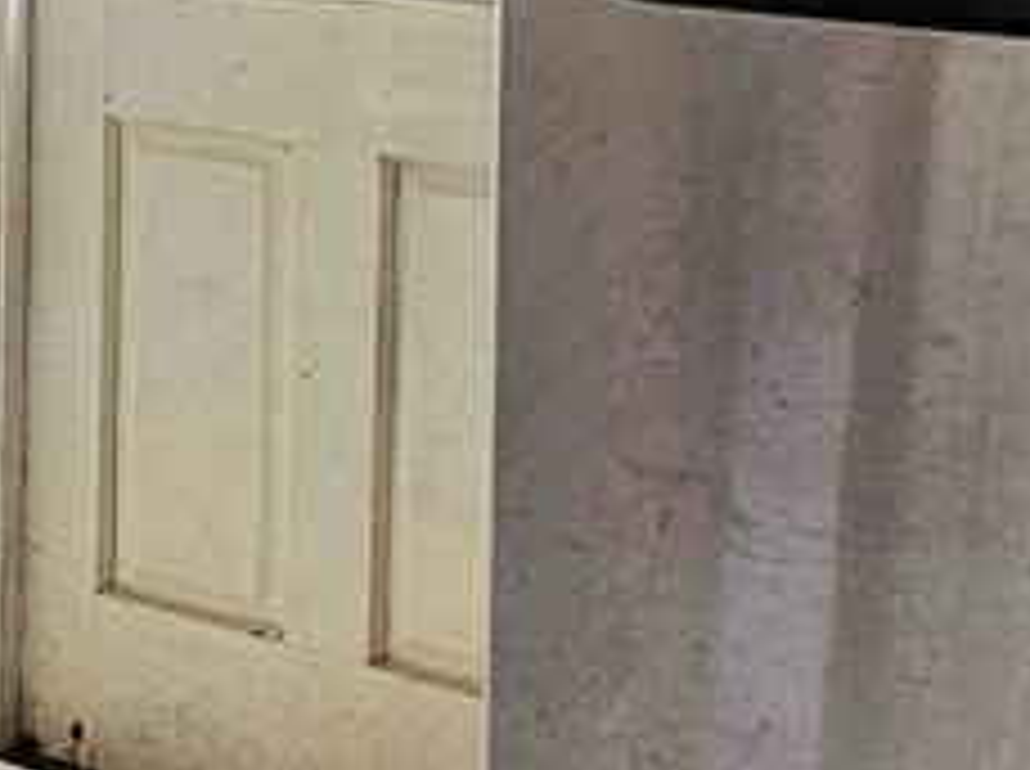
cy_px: -270
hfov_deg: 16.0
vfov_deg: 15.3
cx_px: -1120
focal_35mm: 91
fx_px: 2703
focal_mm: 2.2
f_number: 2.2
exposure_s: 1/40
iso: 400
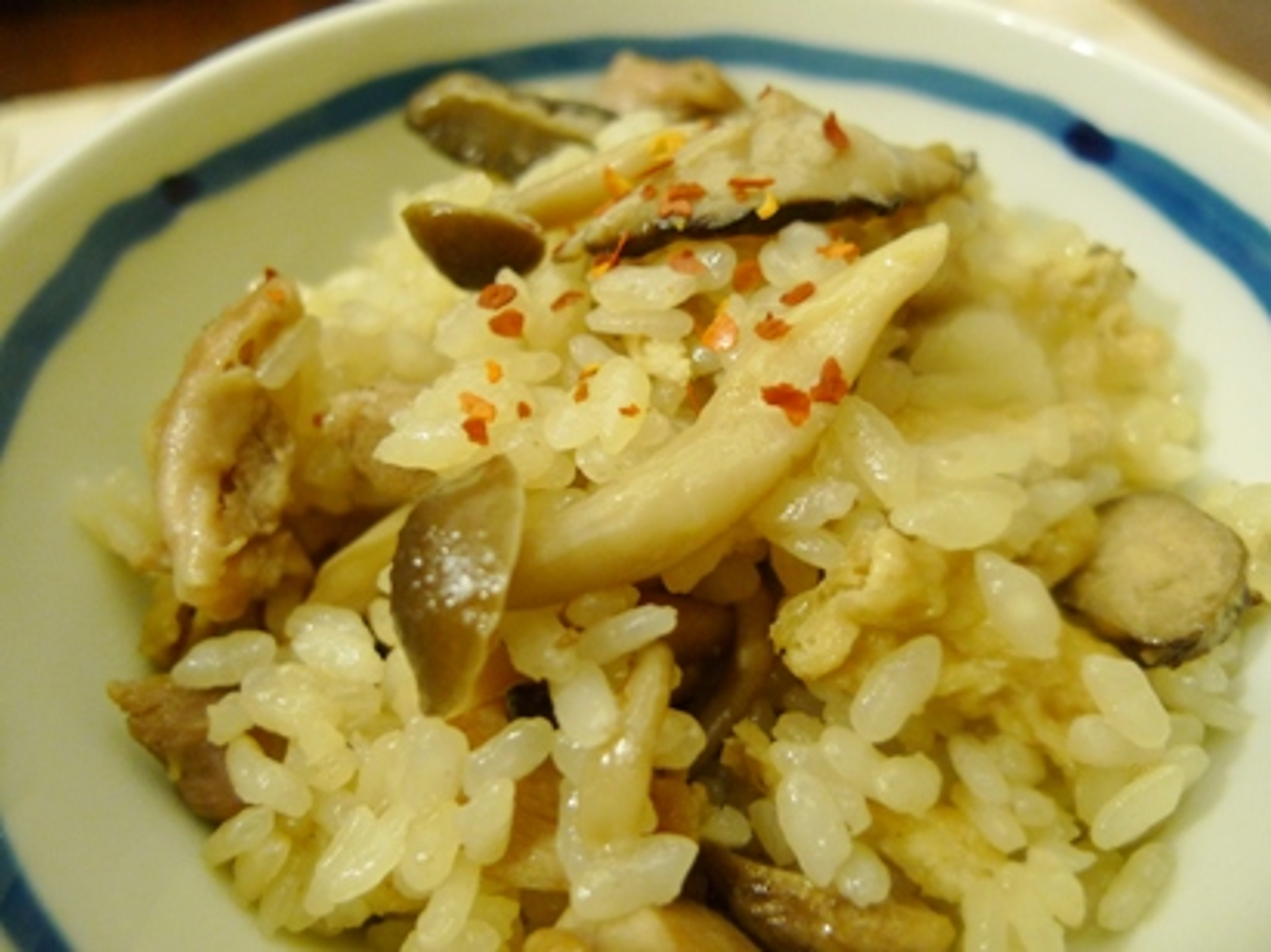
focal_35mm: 24
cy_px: 476
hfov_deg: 71.6
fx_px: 881
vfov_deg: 56.8
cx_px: 636
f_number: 2
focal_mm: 5.1
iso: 400
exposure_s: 1/25
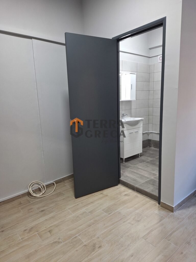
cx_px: 98
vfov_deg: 73.9
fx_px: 174
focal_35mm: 23
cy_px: 131
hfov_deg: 58.9
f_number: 1.8
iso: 125
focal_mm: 5.54
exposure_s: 1/50
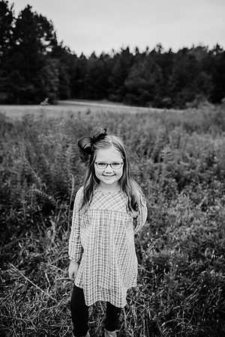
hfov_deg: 53.1
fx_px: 225
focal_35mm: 24
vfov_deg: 73.7
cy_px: 168
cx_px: 112
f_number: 2.2
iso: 125
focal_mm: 24
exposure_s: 1/800
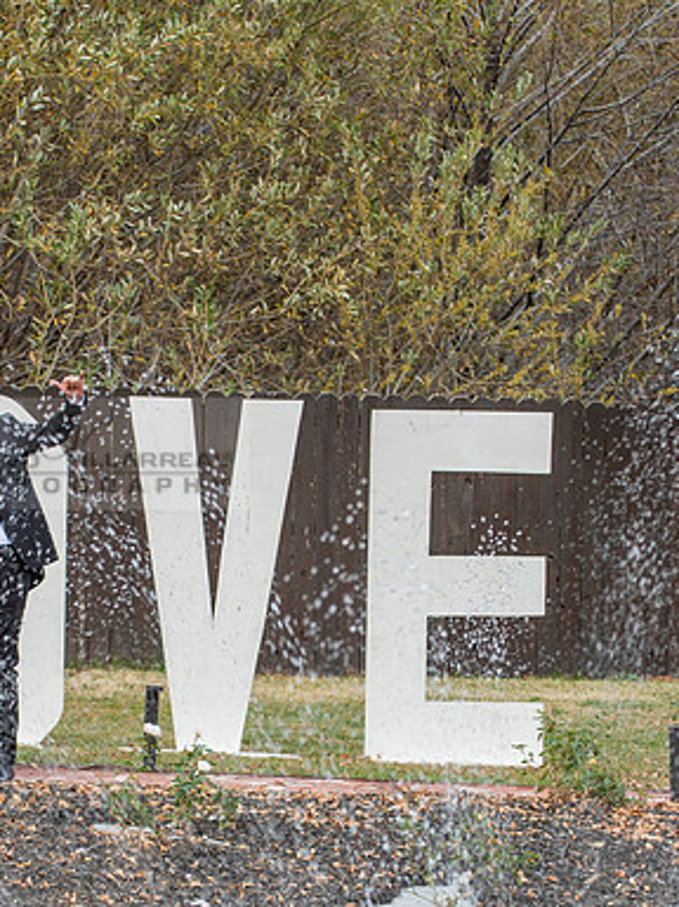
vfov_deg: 7.4
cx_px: 198
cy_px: 659
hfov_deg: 5.5
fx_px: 7021
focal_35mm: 268
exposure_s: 1/200
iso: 250
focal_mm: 105
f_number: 3.5
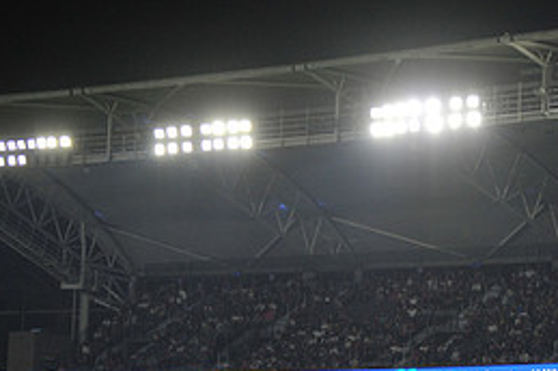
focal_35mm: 168
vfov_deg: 8.1
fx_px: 2601
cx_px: 513
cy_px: 412
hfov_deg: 12.2
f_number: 2.8
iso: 1250
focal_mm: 75
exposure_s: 1/1250
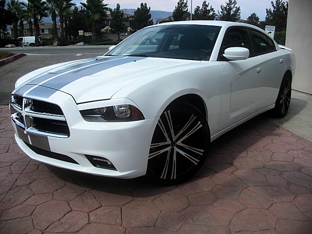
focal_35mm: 36
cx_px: 156
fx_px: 324
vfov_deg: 39.7
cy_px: 117
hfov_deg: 51.4
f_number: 2.8
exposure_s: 1/800
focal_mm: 6.3
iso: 50
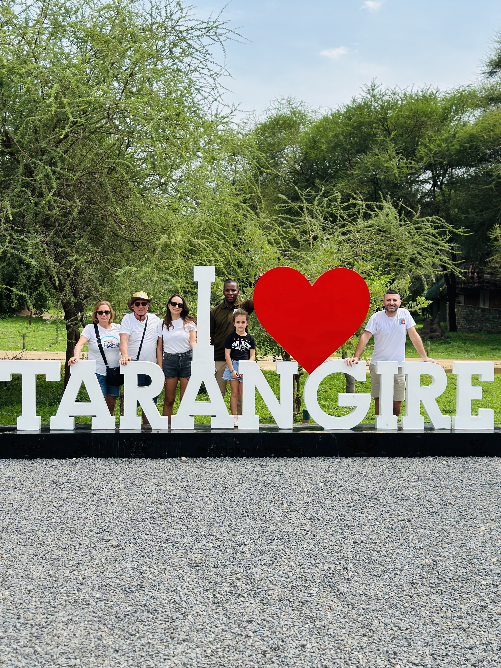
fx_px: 926
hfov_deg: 30.3
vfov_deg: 39.7
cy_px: 334
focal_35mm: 48
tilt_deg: -1.9
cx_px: 250
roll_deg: -1.0
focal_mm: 6.86
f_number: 1.78
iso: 80
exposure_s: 1/3257
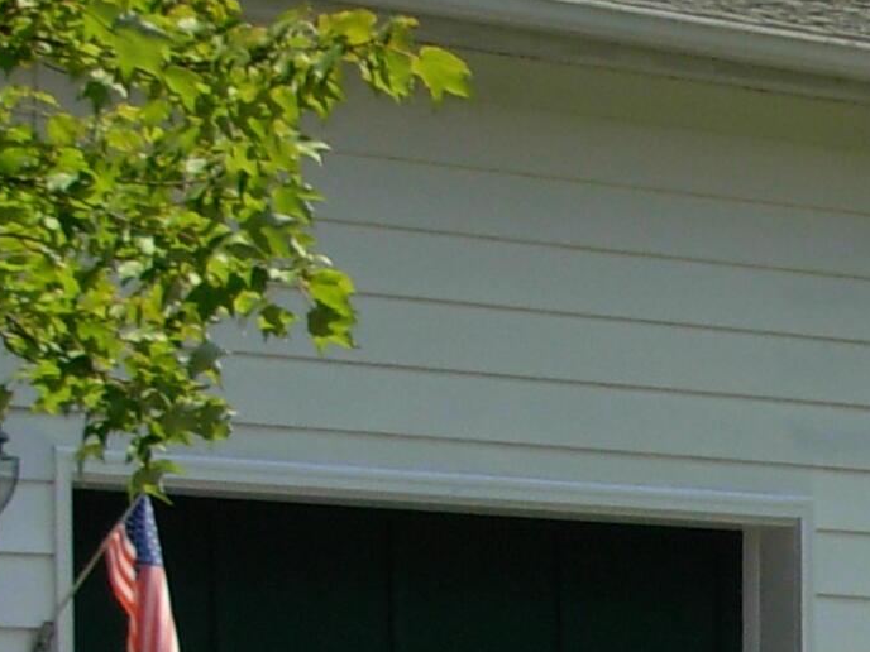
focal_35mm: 253
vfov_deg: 5.8
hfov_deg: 7.7
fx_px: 6359
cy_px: 951
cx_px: 1273
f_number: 3.3
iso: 79
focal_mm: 9.5
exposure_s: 1/790
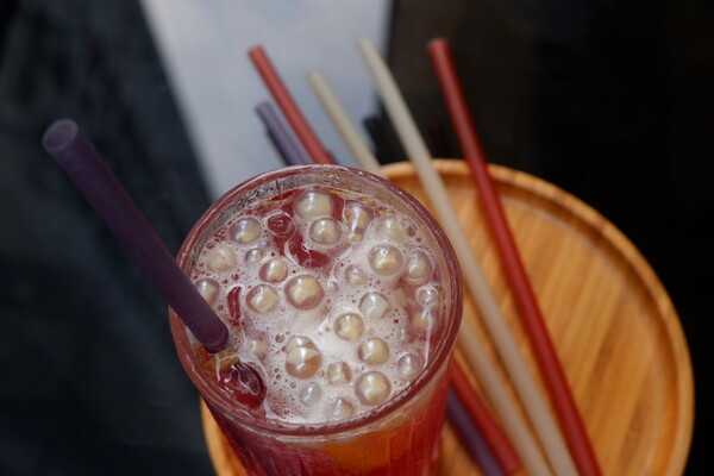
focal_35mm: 50
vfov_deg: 27.0
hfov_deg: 39.6
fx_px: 992
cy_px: 238
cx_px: 357
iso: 200
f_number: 5.6
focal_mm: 33.3
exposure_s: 1/250
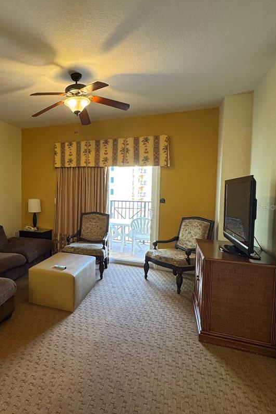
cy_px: 206
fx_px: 253
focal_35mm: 22
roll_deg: -0.1
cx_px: 59
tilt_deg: -3.7
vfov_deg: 78.6
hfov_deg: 53.7
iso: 200
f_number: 2.2
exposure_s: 1/60
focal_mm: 2.22
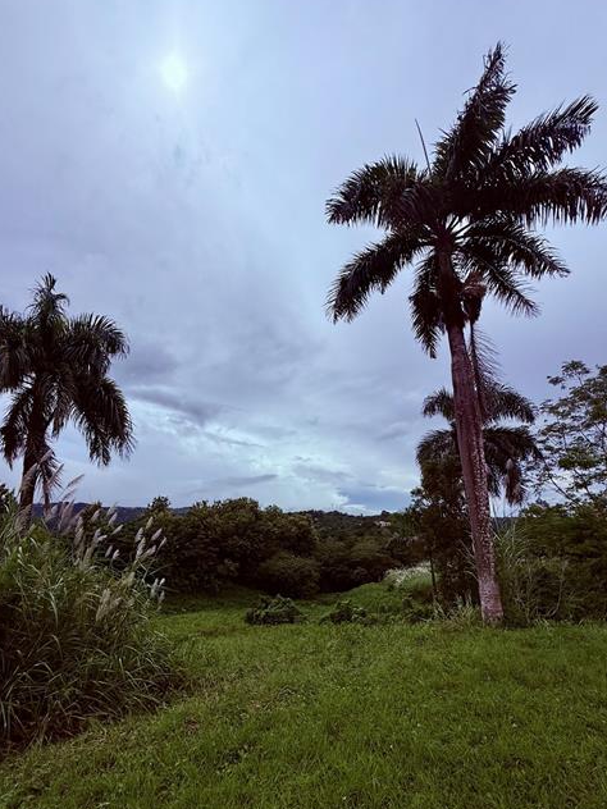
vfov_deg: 90.6
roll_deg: -1.5
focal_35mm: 17
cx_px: 259
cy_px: 456
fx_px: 397
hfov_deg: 74.3
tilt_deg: +12.2
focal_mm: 2.22
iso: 50
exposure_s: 1/6173
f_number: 2.2
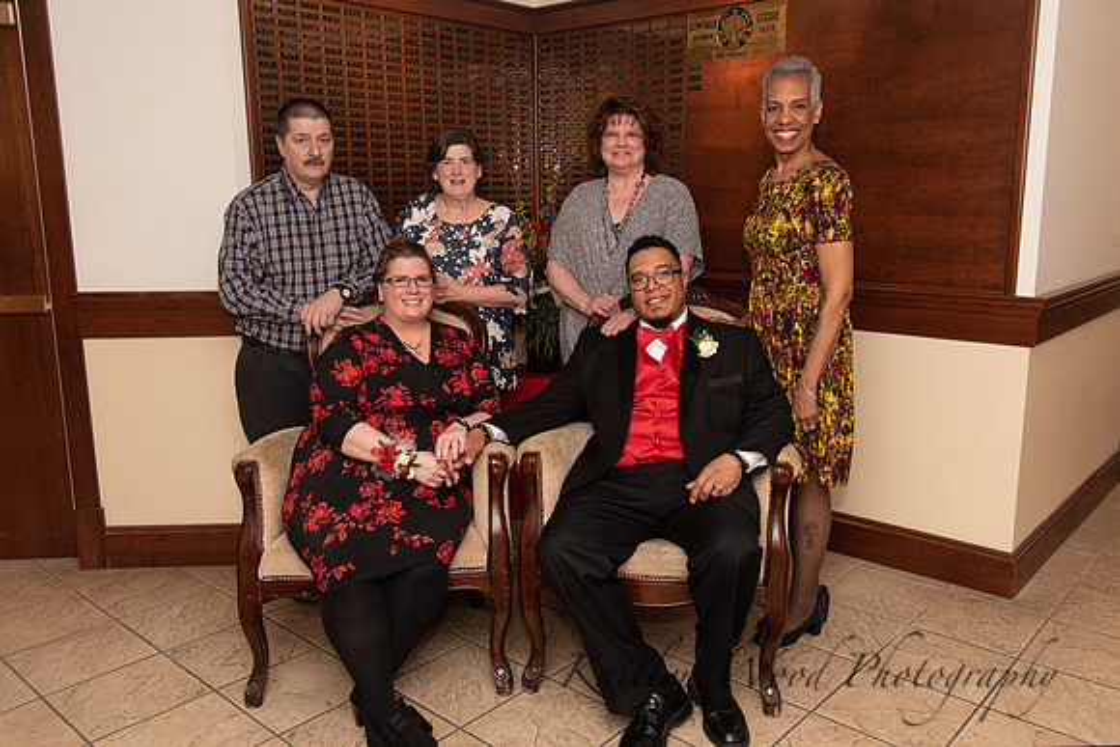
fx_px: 901
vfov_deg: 45.0
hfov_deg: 63.7
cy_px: 351
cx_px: 593
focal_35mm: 29
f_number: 4
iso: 800
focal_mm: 27
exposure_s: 1/200
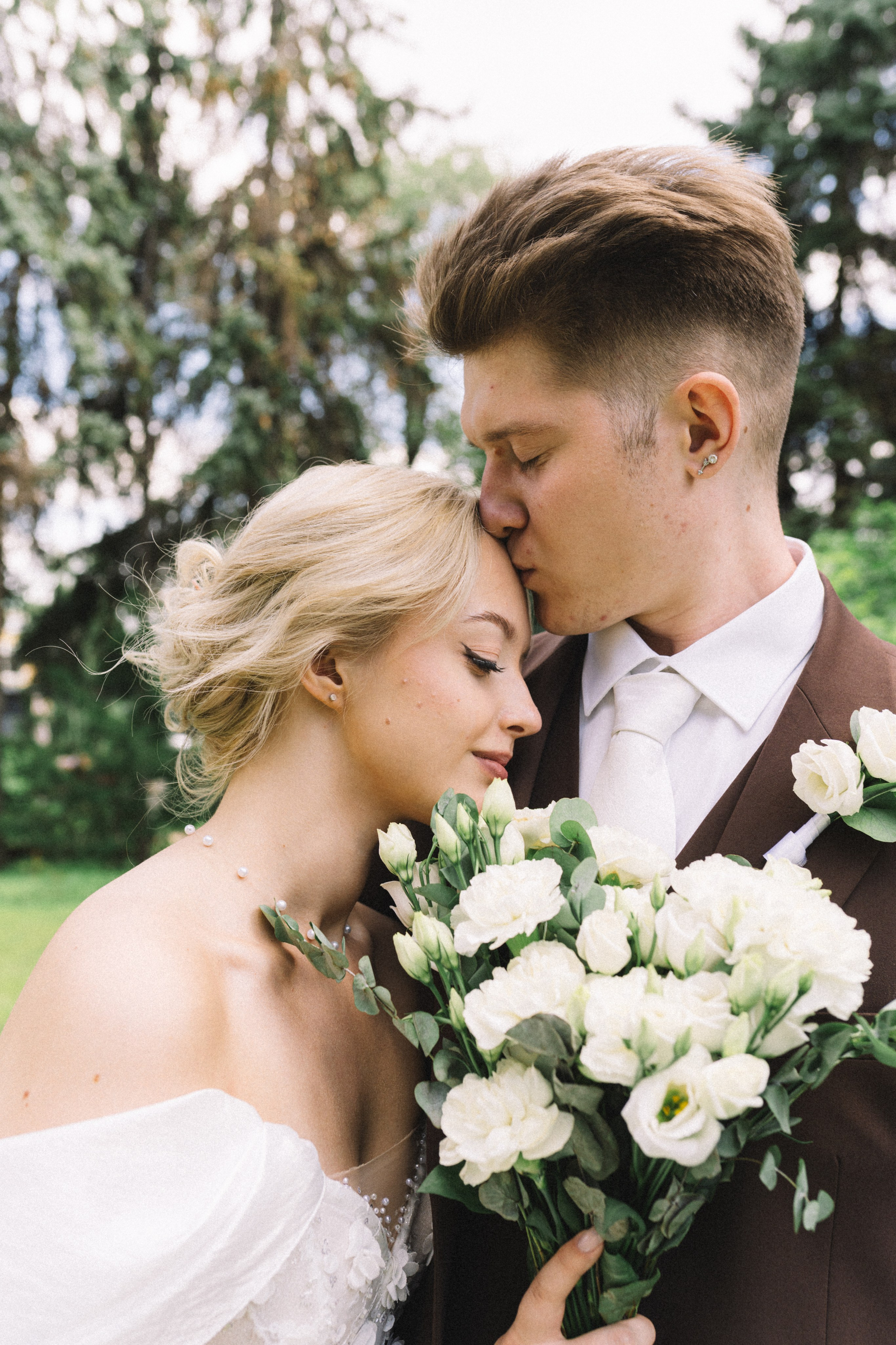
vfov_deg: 54.4
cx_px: 448
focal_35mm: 35
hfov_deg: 37.9
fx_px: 1307
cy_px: 672
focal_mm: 35
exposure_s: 1/500
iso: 320
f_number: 4
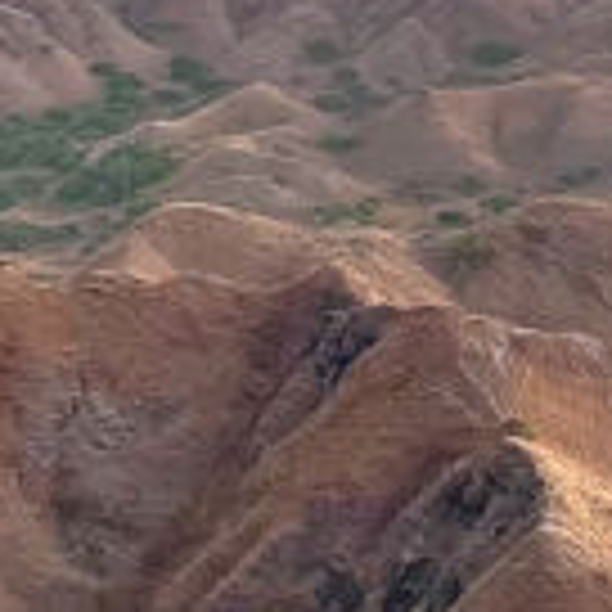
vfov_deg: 8.7
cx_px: 580
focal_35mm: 199
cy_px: -133
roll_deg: +0.6
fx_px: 3980
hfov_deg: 8.8
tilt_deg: -2.4
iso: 50
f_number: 1.6
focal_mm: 5.1
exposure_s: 1/122
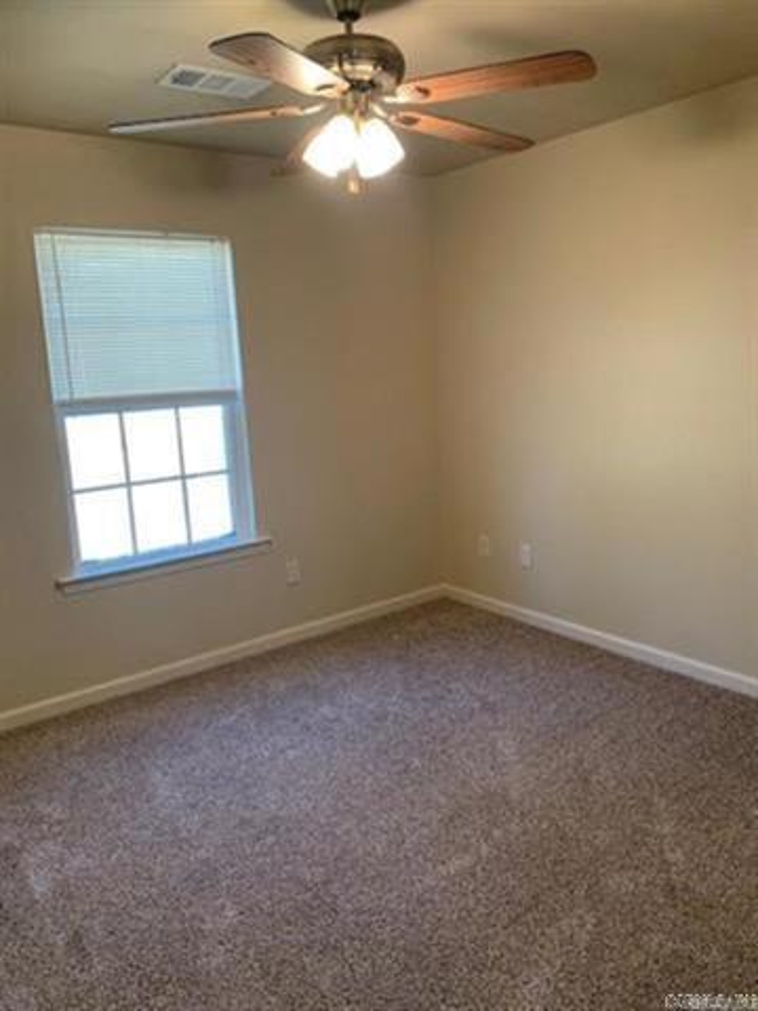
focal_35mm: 26
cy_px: 506
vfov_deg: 67.3
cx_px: 379
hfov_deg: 53.1
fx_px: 759
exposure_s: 1/60
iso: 100
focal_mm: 4.25
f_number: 1.8
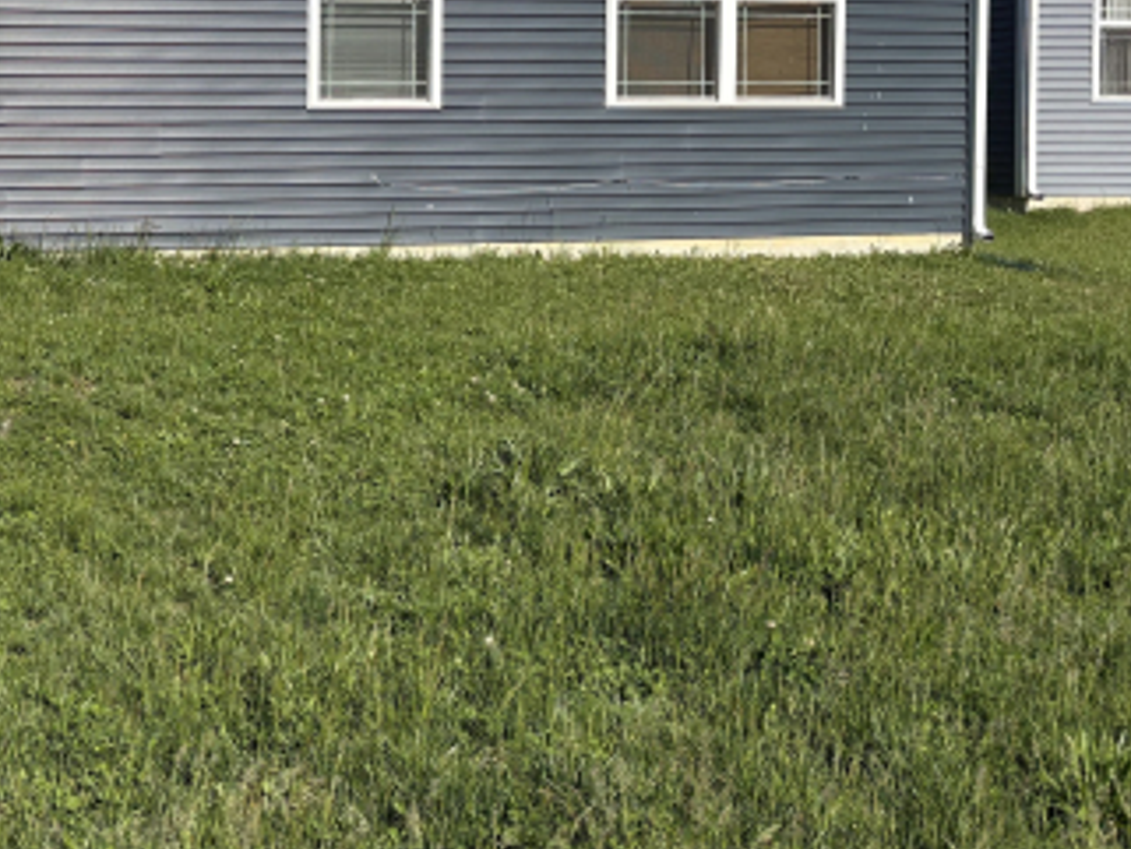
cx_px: 62
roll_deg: +0.2
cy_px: 183
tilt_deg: -1.6
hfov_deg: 33.2
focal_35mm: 54
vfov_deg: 26.6
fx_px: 1765
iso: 50
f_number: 1.6
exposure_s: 1/4329
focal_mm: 5.96
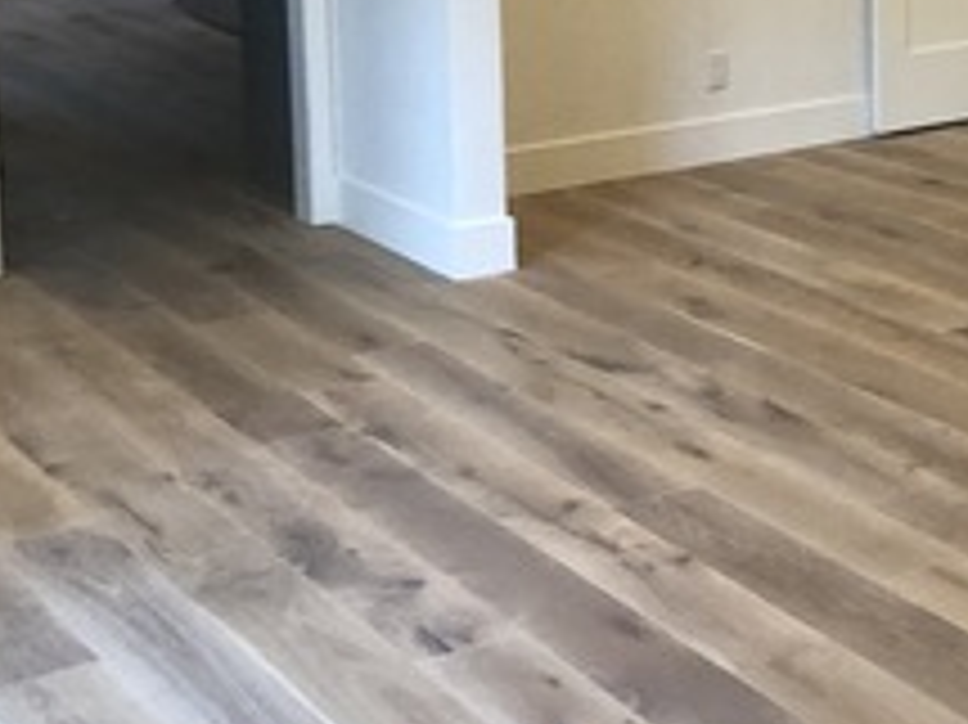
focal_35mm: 87
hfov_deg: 20.9
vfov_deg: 16.4
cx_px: 1191
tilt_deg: -6.3
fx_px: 2432
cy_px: -99
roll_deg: -0.2
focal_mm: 3.99
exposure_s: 1/30
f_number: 1.8
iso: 40
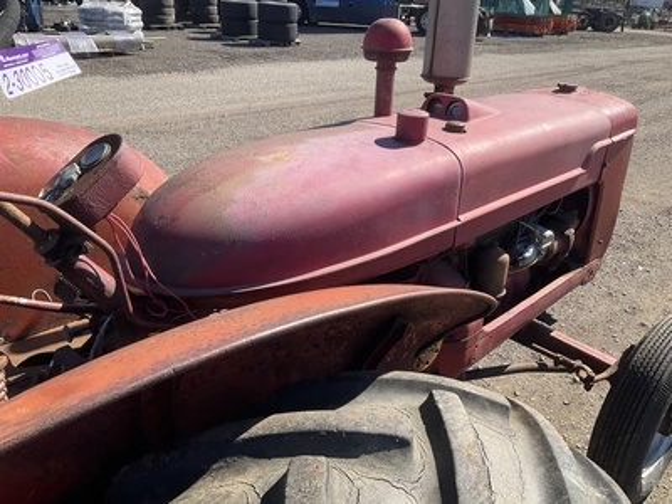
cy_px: 252
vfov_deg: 48.2
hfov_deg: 61.7
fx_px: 563
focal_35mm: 29
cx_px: 336
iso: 25
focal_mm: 3
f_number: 1.8
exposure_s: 1/1055
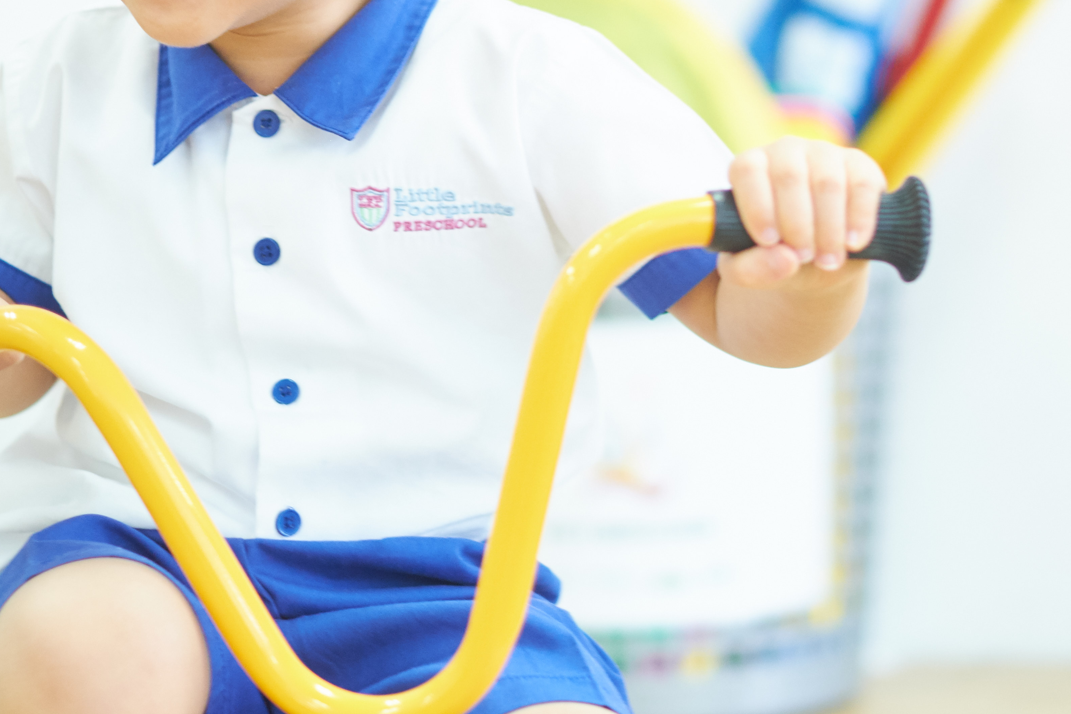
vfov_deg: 13.7
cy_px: 231
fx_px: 2975
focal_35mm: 100
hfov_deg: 20.4
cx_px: 675
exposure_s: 1/200
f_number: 1.4
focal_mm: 35
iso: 800
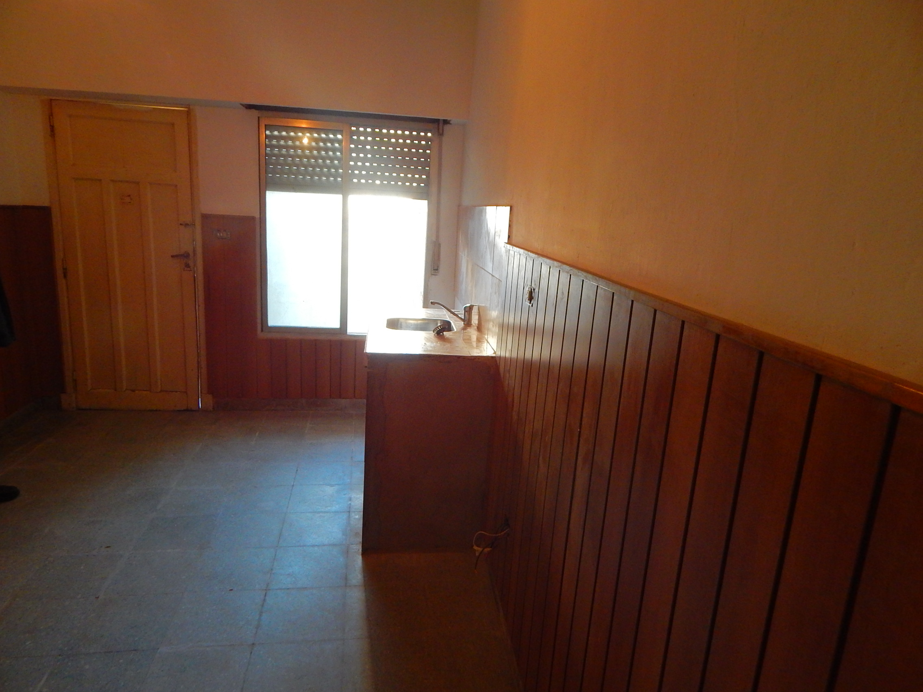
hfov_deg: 76.4
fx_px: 587
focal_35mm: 22
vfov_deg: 61.1
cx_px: 462
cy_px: 346
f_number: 3
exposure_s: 1/60
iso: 400
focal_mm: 4
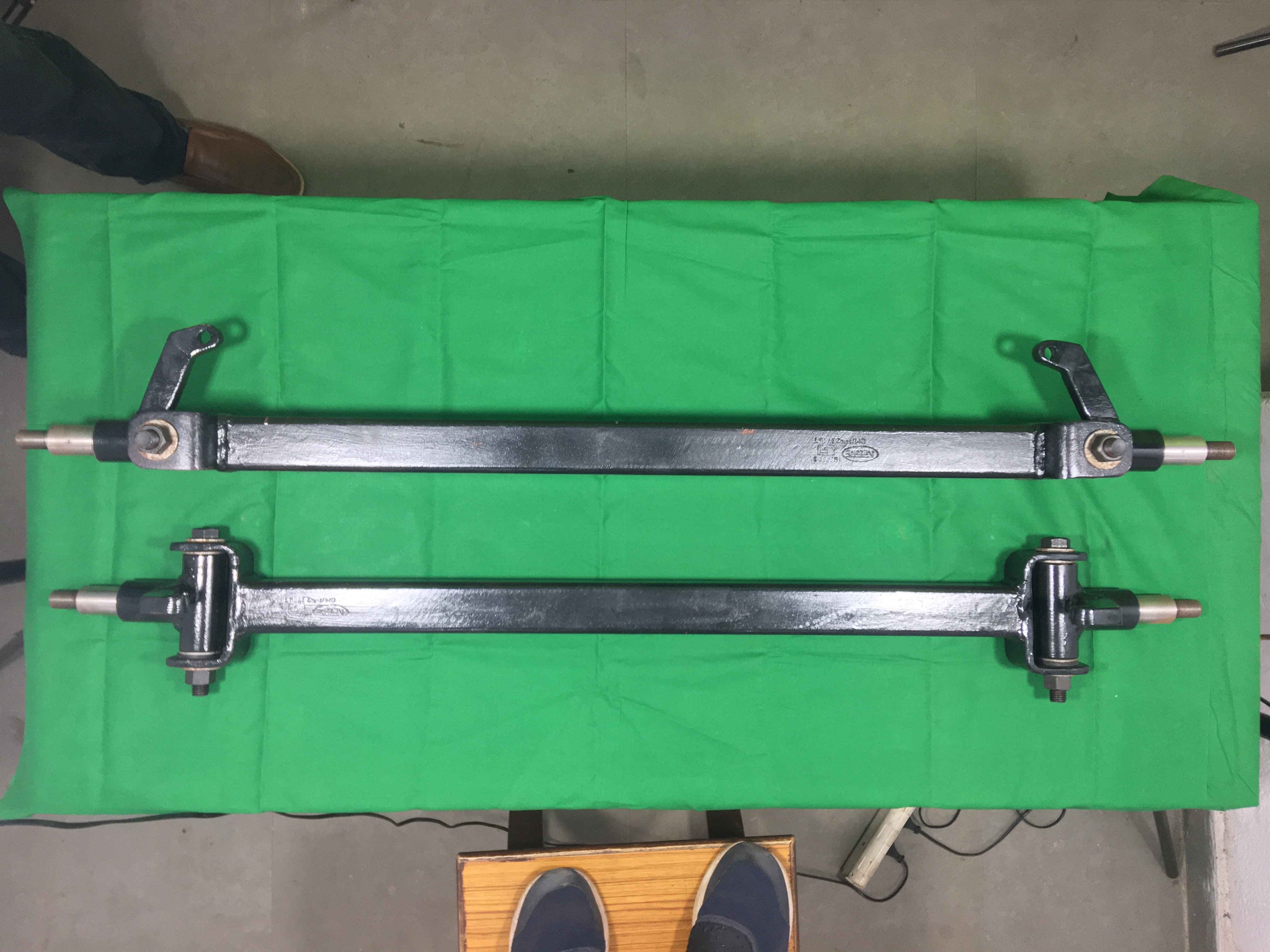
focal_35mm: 29
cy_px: 476
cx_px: 635
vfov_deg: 48.2
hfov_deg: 61.7
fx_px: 1064
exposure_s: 1/33
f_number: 2.2
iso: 100
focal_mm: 4.15
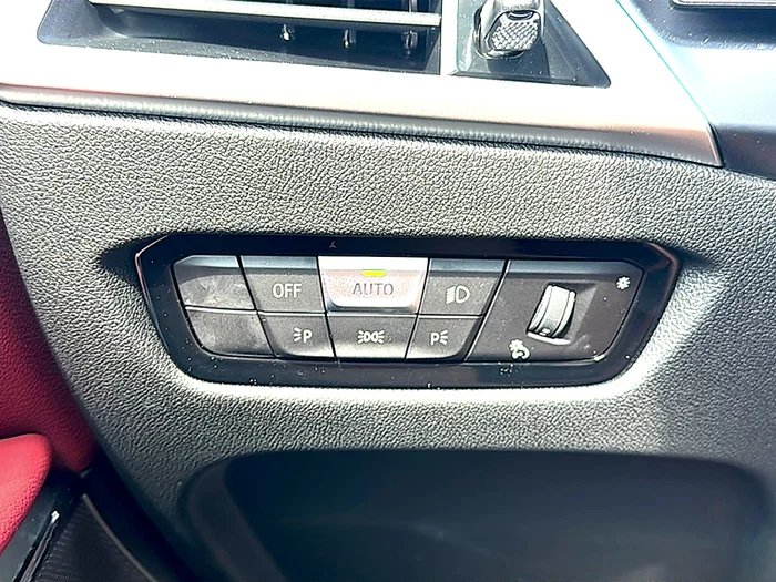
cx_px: 388
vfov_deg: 36.8
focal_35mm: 39
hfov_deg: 47.9
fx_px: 874
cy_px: 291
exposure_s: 1/87
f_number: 1.78
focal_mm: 6.86
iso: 64
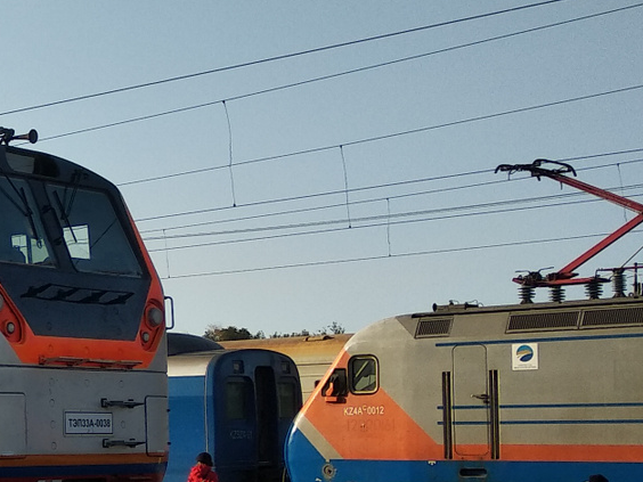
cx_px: -255
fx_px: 1542
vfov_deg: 17.7
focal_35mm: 83
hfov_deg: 20.8
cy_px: 360
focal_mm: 3.81
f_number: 2.2
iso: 100
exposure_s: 1/882
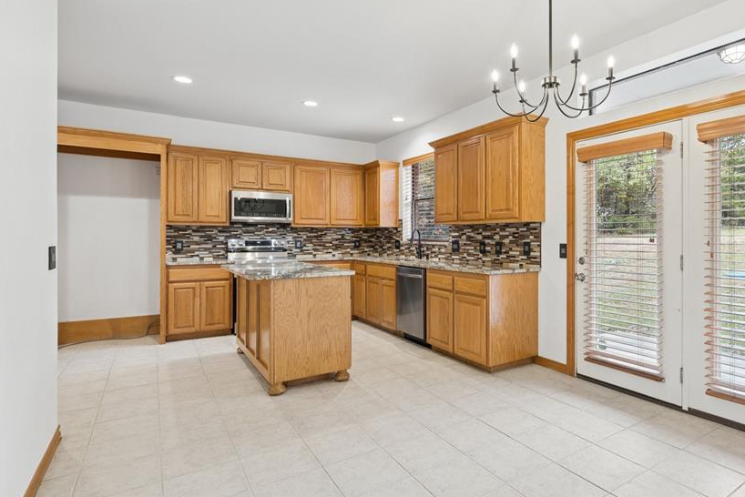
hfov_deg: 82.5
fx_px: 414
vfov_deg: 61.9
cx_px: 460
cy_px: 232
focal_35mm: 20
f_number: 8
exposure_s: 1/10
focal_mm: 16
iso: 200
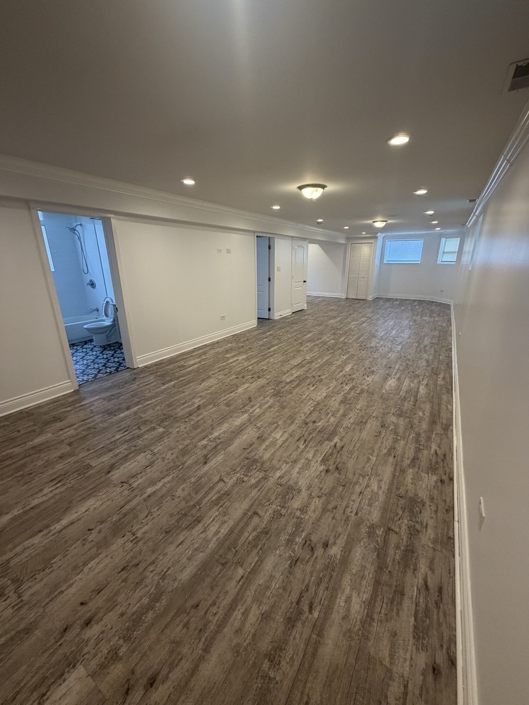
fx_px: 285
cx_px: 264
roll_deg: +0.4
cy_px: 352
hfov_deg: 85.7
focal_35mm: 14
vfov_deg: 102.1
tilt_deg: -16.8
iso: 250
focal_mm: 2.22
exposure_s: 1/120
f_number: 2.2
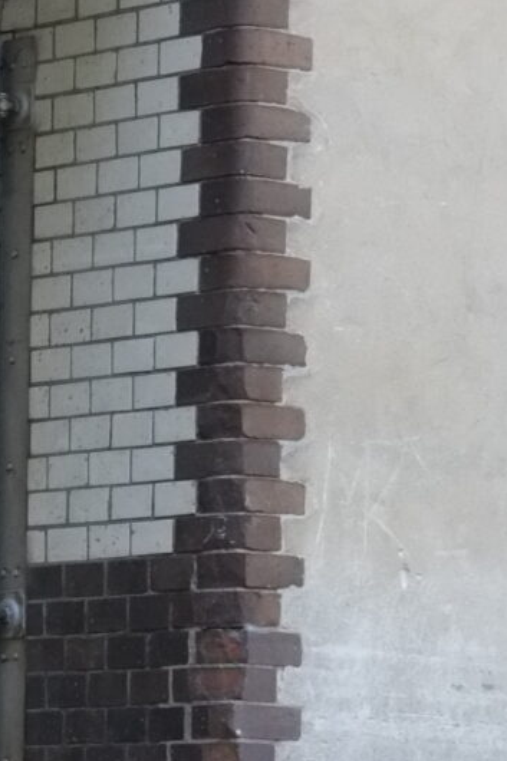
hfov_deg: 5.2
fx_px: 5411
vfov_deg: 8.0
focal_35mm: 256
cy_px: 790
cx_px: -572
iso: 3200
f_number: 8
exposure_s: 1/250
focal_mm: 35
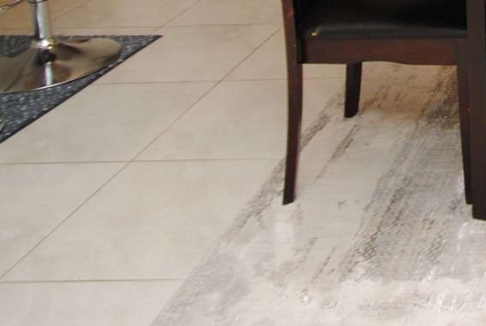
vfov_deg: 19.2
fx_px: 771
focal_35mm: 57
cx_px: 679
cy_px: -228
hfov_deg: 27.3
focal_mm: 10
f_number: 4
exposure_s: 1/60
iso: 200
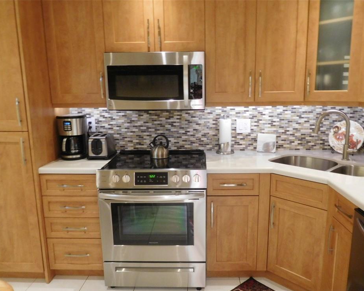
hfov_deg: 64.0
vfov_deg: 53.2
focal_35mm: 27
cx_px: 192
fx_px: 291
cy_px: 151
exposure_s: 1/13
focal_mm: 4.5
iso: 400
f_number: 3.4
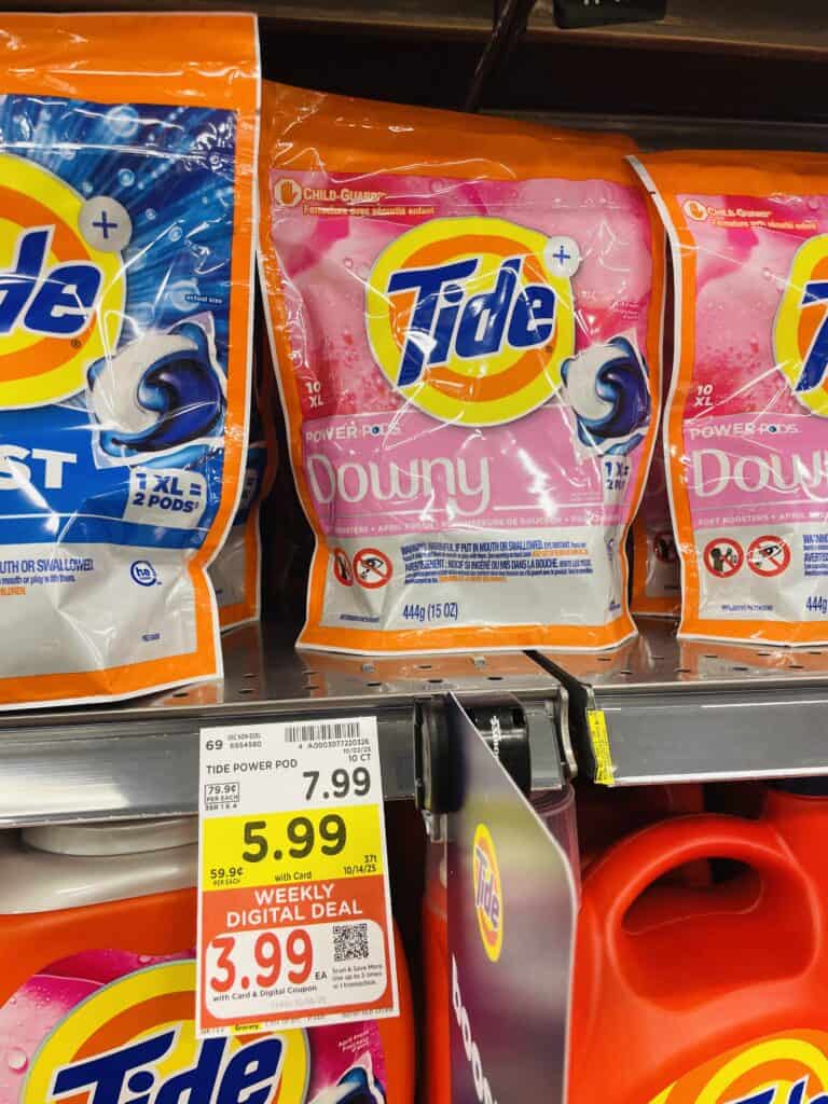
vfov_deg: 67.3
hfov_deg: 53.1
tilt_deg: -6.1
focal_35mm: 26
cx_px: 414
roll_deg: +1.8
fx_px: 829
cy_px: 552
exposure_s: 1/64
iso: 80
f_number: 1.6
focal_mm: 4.2
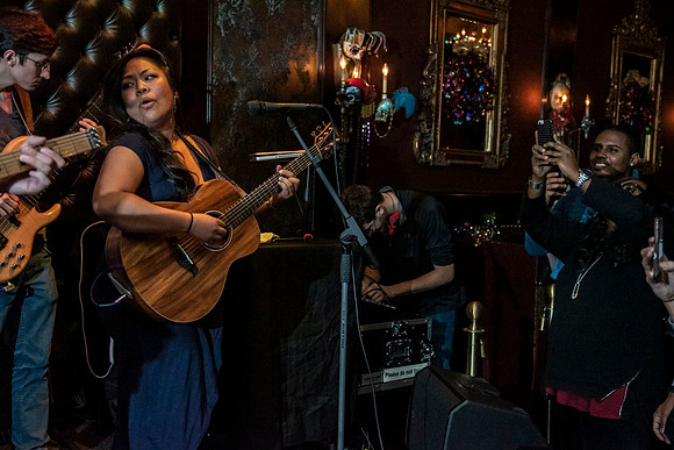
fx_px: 936
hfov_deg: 39.6
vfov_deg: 27.0
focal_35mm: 50
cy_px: 225
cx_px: 337
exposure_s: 1/200
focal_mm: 50
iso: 6400
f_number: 4
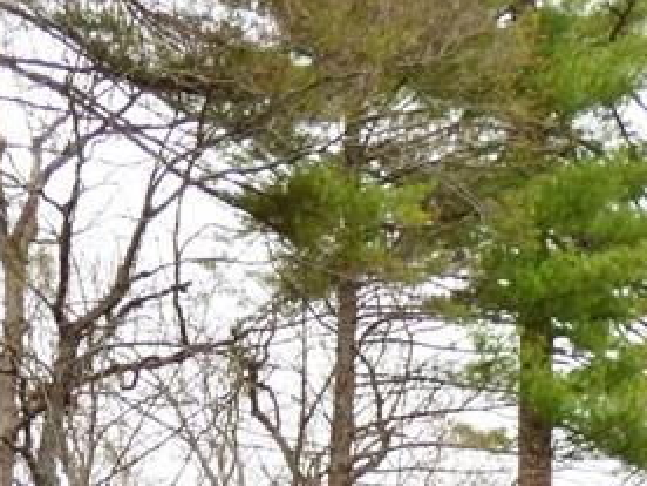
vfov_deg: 8.8
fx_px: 3047
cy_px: 862
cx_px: 253
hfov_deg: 12.1
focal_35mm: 163
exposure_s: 1/200
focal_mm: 7.79
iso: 100
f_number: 3.7
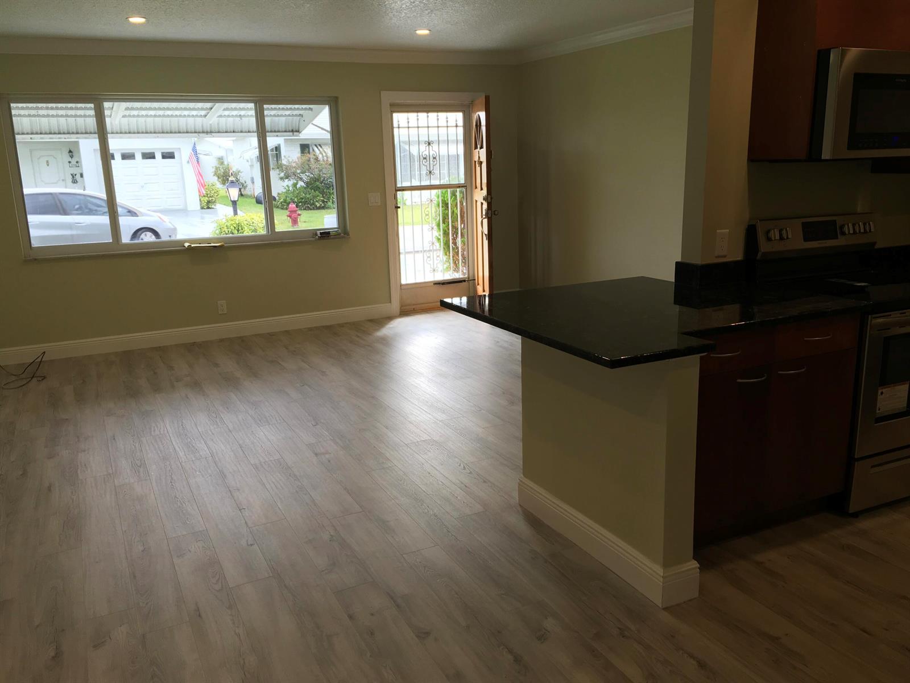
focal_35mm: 29
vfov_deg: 48.2
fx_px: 762
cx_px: 455
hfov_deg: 61.7
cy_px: 342
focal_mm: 4.15
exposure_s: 1/60
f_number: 2.2
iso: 25
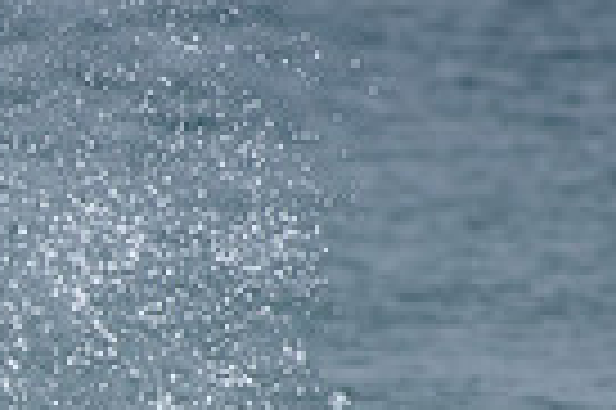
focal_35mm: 2124
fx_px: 36300
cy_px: 719
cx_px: -310
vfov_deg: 0.6
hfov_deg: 1.0
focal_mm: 500
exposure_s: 1/2000
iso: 220
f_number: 5.6
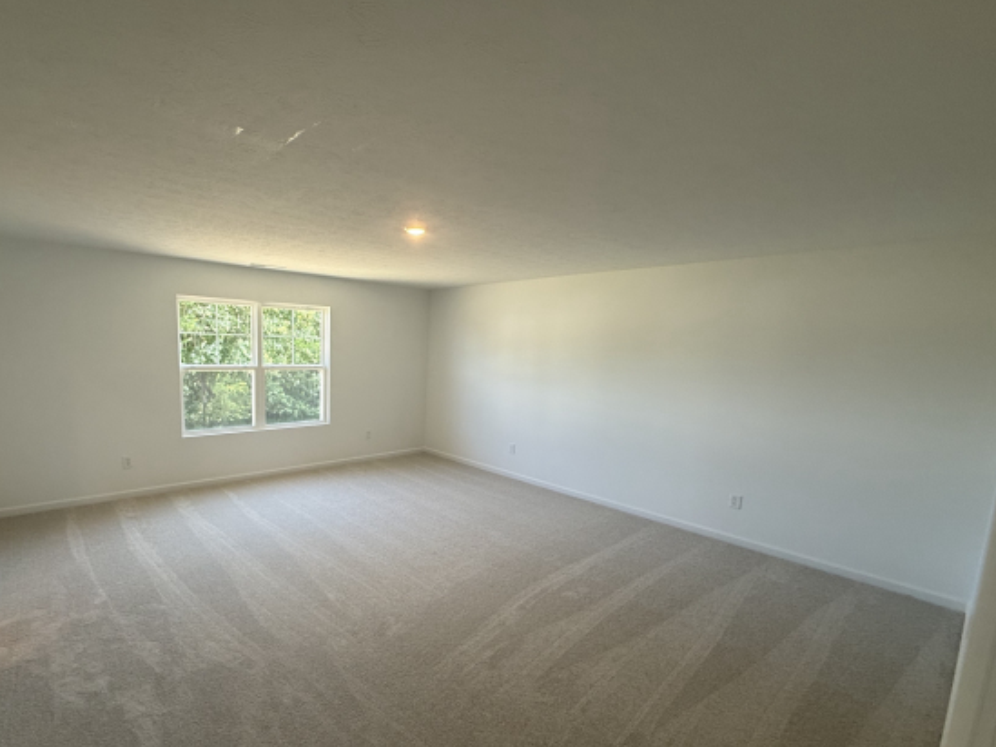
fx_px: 489
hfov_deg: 90.0
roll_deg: -1.7
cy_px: 415
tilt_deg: -7.1
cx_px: 405
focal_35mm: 17
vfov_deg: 74.5
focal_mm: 2.22
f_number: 2.2
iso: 125
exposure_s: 1/120
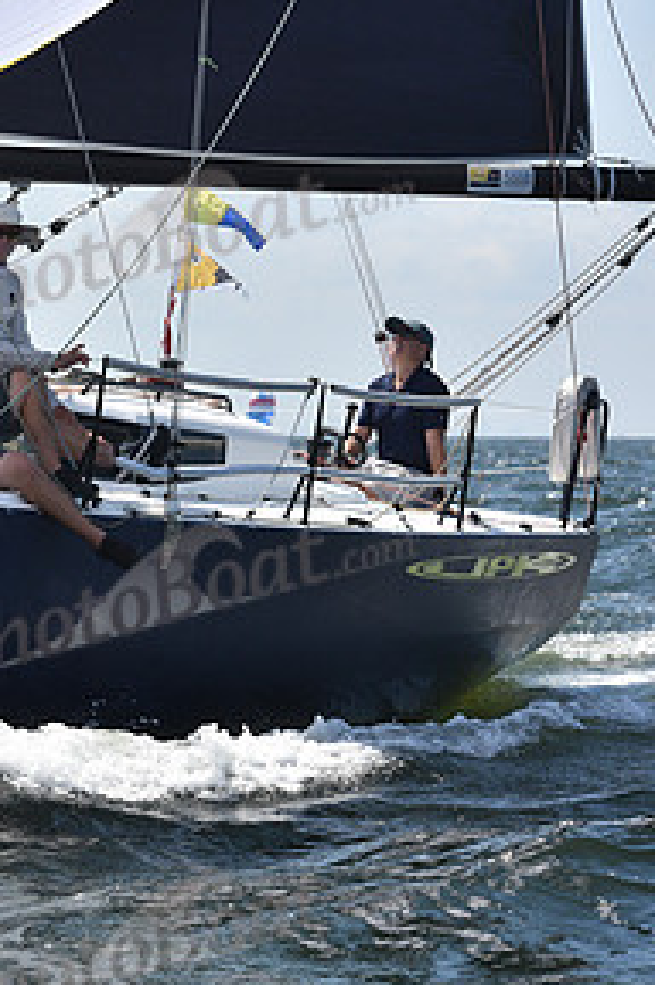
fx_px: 5608
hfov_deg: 6.6
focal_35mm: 205
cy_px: 465
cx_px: -239
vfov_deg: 10.0
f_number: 8
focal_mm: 102
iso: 320
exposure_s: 1/1250
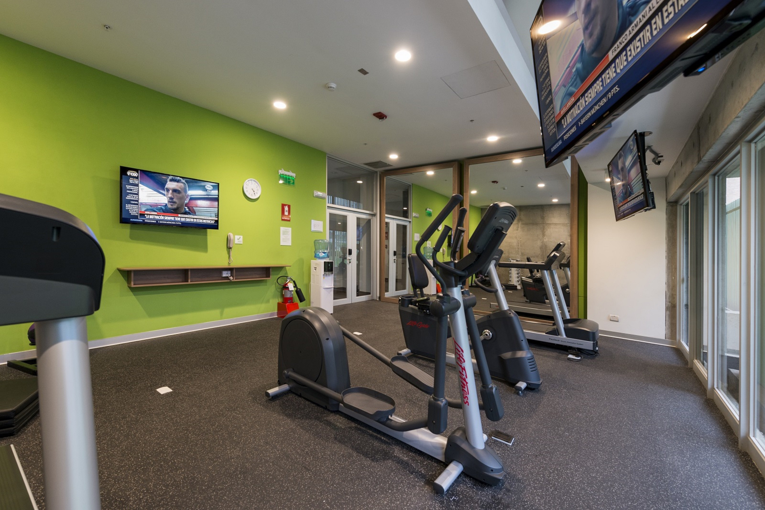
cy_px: 255
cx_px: 382
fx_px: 298
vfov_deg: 81.2
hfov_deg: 104.2
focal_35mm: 14
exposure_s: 1/10
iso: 500
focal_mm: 14
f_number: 9
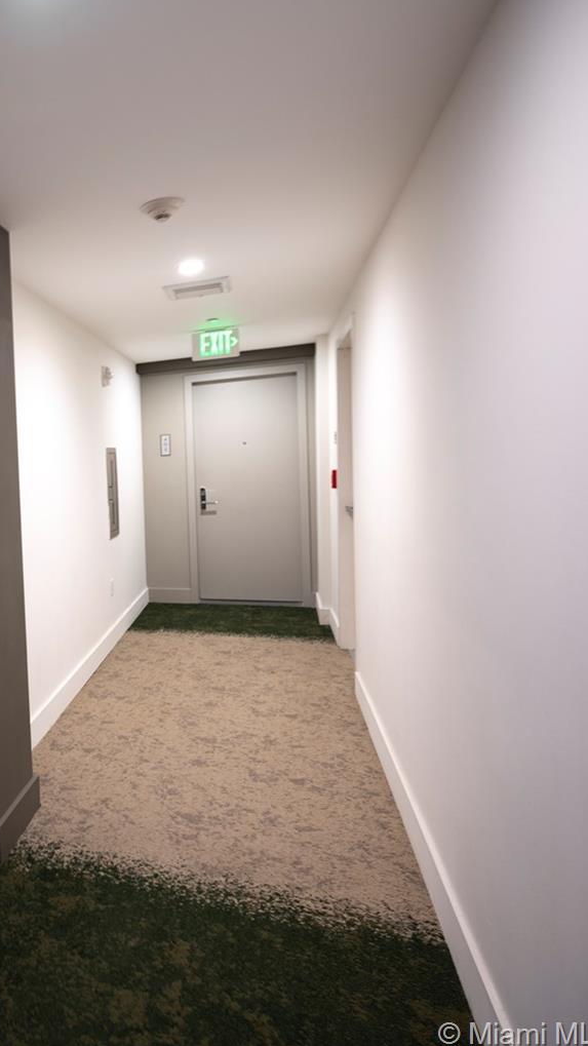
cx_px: -49
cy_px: 510
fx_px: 638
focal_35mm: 23
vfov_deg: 78.7
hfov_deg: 40.6
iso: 100
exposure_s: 1/3
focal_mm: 14
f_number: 4
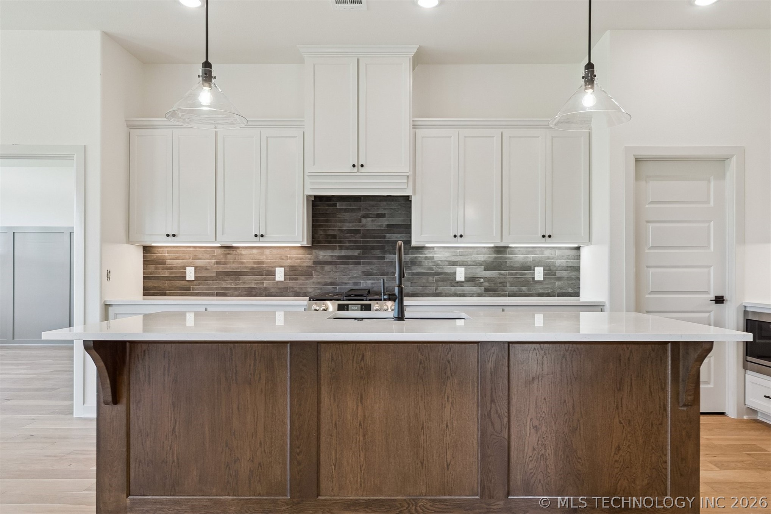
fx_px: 557
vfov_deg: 49.5
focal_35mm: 26
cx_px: 386
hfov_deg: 69.4
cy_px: 257
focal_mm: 17.5
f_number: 6.3
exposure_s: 1/125
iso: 200
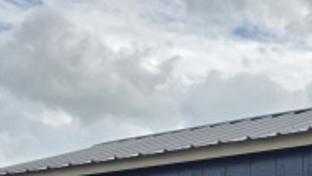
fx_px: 712
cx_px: 359
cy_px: 340
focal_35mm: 86
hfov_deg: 23.0
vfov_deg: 12.6
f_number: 1.7
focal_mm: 6.3
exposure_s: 1/4434
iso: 80
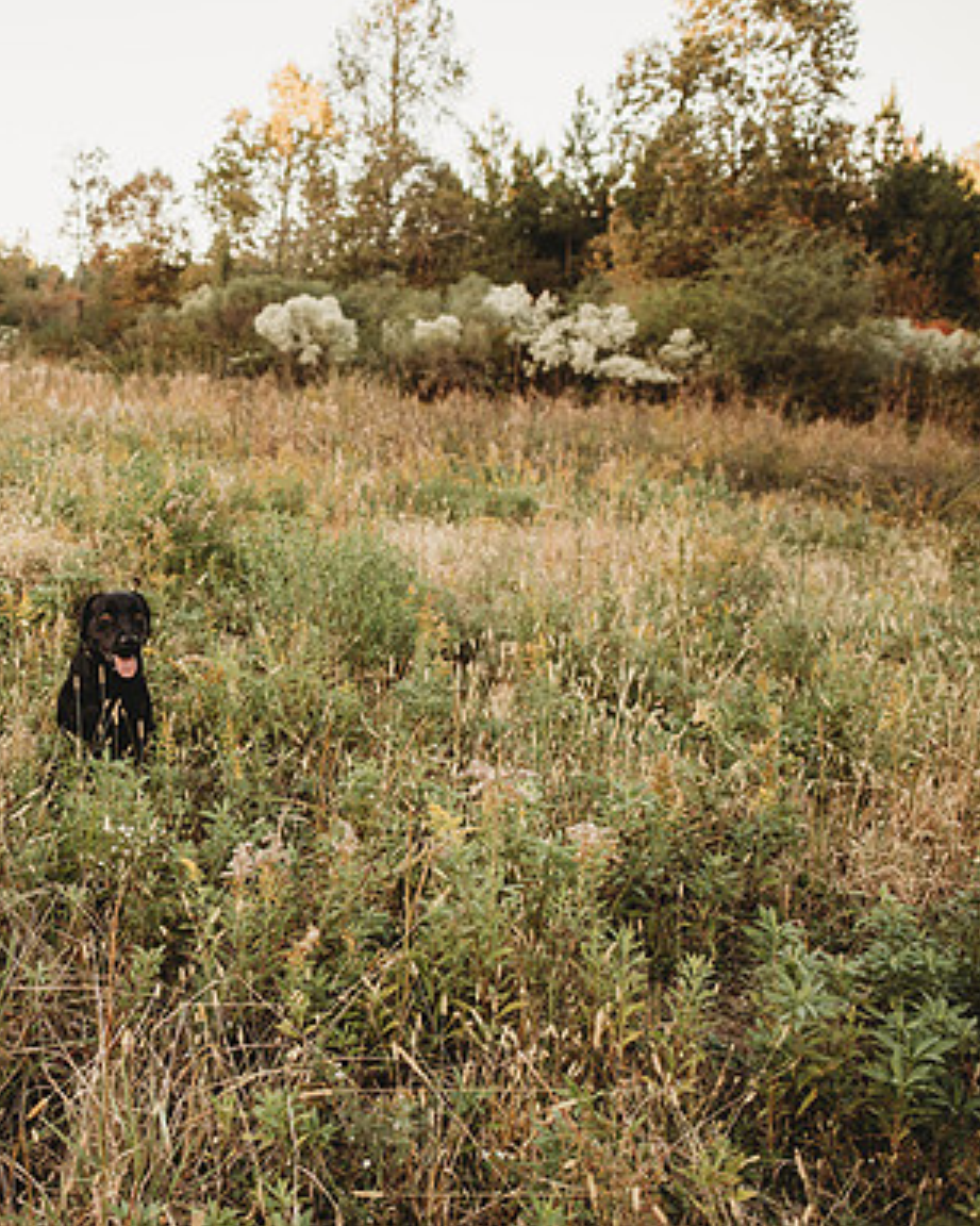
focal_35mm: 34
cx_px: 131
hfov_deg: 40.6
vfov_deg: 52.9
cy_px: 611
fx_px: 1233
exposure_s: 1/800
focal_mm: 24
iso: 320
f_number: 2.8
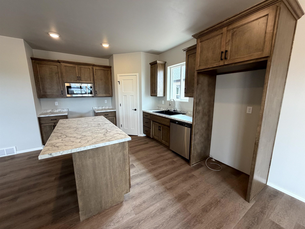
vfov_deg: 85.7
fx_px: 123
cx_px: 152
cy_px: 114
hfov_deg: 102.1
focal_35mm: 14
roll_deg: -0.3
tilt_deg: -10.4
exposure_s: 1/120
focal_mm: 2.22
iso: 200
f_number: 2.2
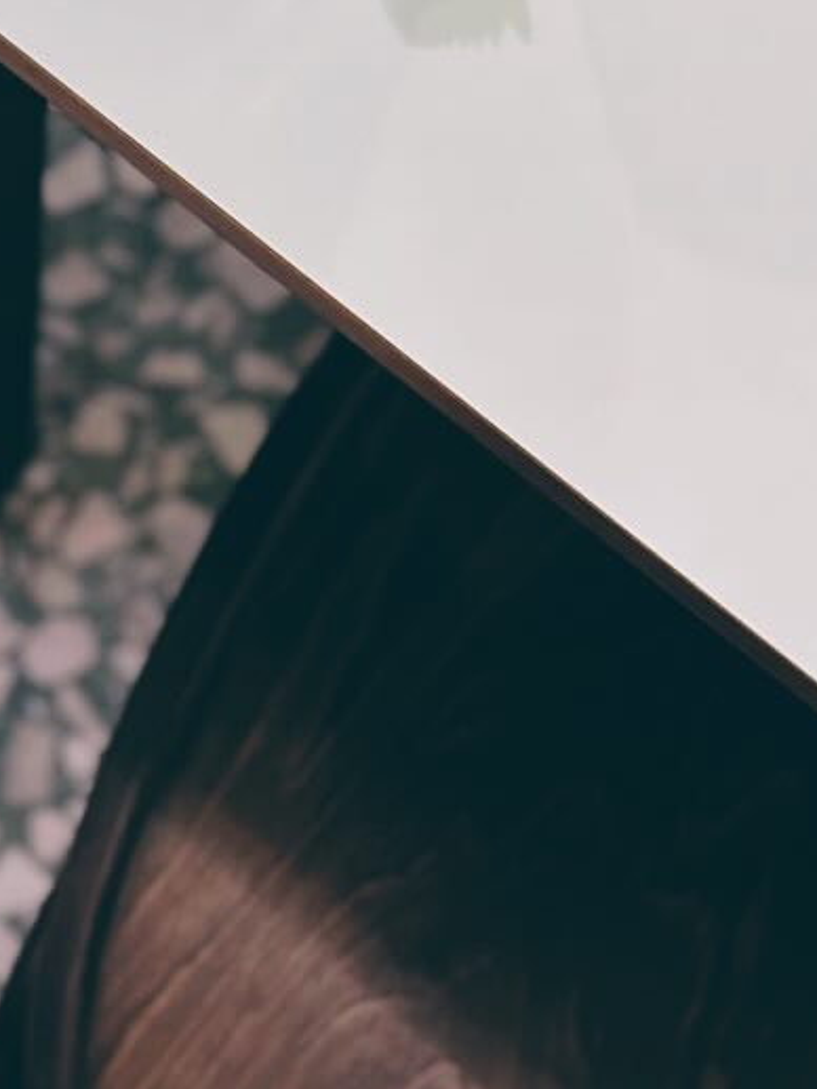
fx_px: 4121
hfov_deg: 11.3
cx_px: 406
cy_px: -1
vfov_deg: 14.8
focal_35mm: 131
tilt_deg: -70.1
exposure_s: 1/33
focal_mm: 6.86
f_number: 1.78
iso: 250
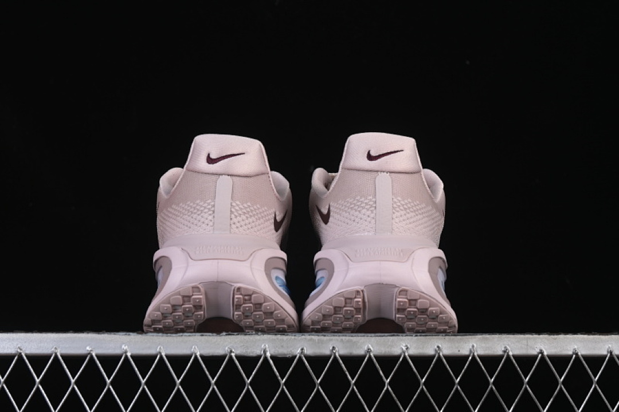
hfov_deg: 27.0
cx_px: 310
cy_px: 206
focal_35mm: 75
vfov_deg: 18.2
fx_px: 1289
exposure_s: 1/80
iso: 160
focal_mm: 50
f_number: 8
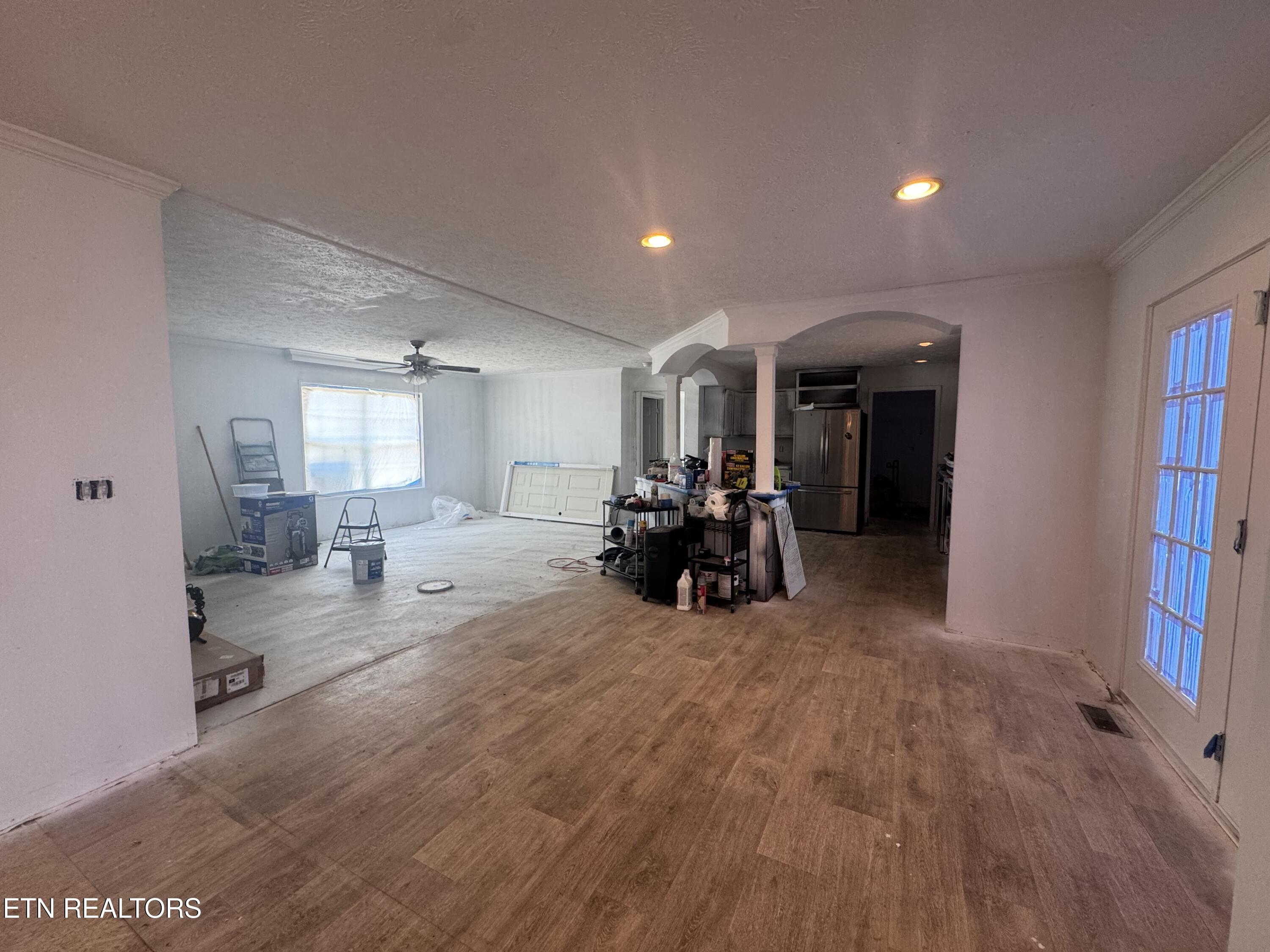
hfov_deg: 102.1
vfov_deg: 85.7
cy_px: 476
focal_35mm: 14
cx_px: 635
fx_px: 514
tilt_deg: -5.9
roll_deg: -0.4
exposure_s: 1/120
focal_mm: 2.22
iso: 200
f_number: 2.2
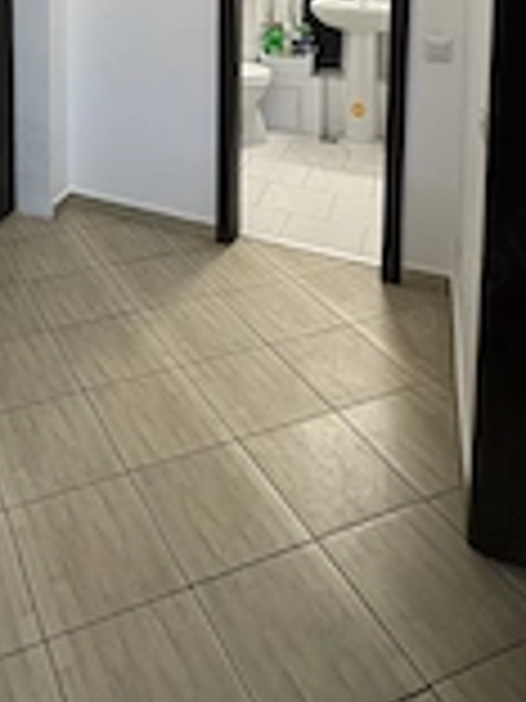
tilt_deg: -4.7
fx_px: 729
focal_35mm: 36
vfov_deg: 42.5
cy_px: -36
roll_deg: +0.5
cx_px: 67
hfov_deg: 37.4
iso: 200
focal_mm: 2.22
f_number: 2.2
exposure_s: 1/50
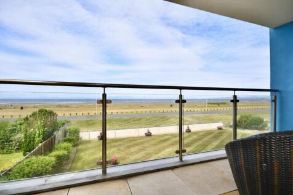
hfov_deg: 93.3
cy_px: 98
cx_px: 146
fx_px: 138
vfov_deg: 70.4
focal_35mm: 17
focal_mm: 11.5
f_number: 6.3
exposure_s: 1/250
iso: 100
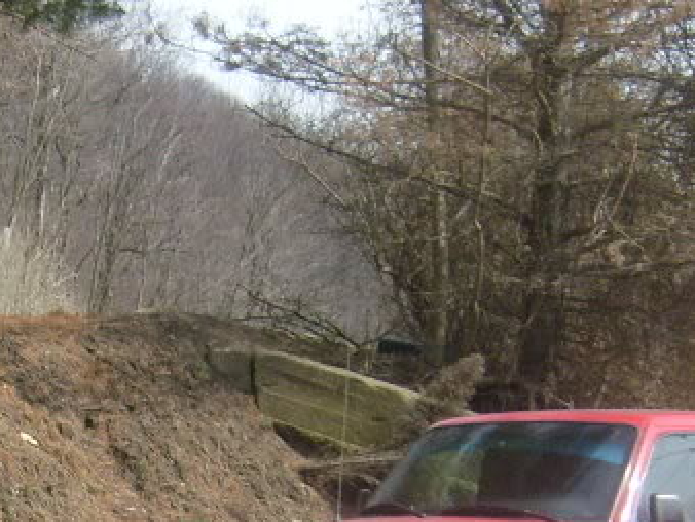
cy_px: 543
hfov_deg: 18.0
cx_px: -19
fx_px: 2130
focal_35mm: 106
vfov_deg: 13.7
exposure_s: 1/180
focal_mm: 5.8
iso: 80
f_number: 7.1
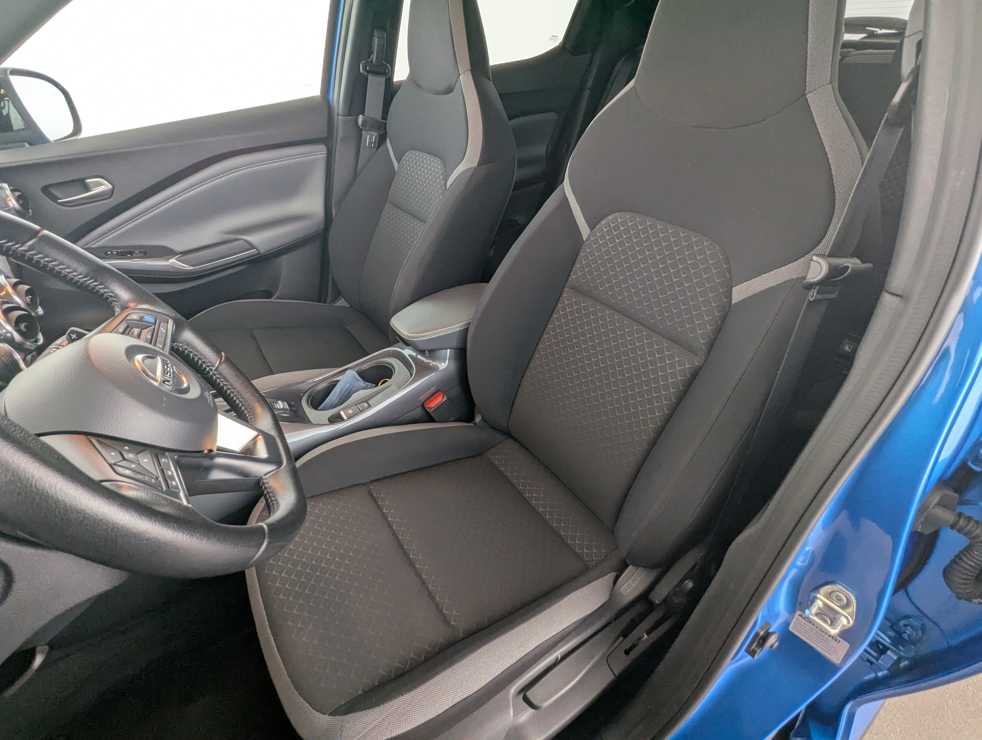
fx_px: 455
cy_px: 370
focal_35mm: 16
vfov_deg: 78.2
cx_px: 491
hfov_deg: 94.4
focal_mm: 2.35
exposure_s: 1/41.5
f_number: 2.2
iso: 76
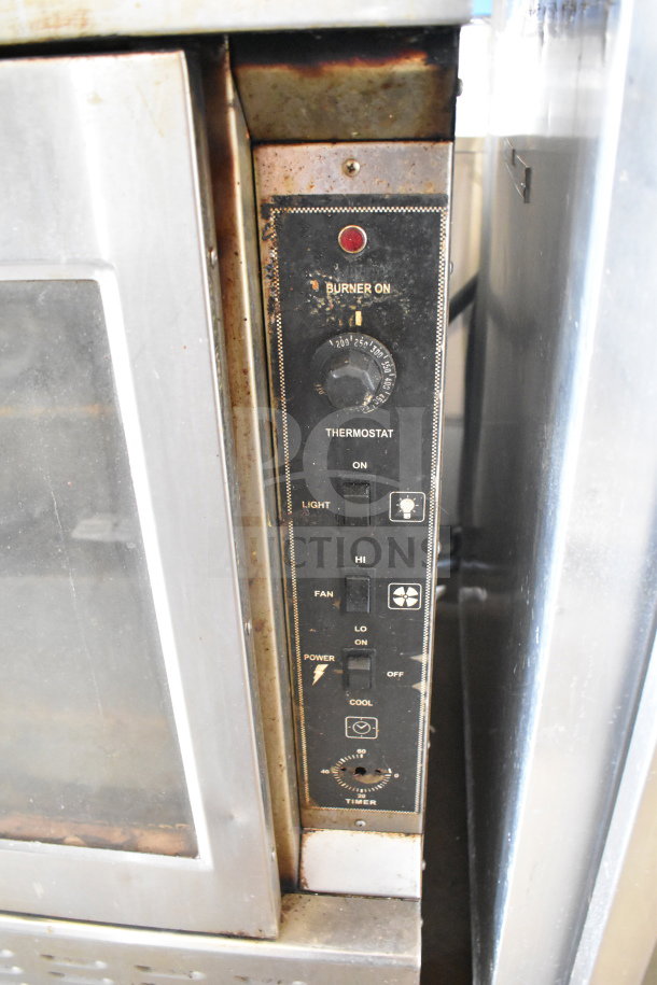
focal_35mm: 30
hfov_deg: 43.6
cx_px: 328
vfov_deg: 61.9
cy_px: 492
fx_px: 821
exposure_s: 1/30
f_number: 3.5
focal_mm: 20
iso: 7200
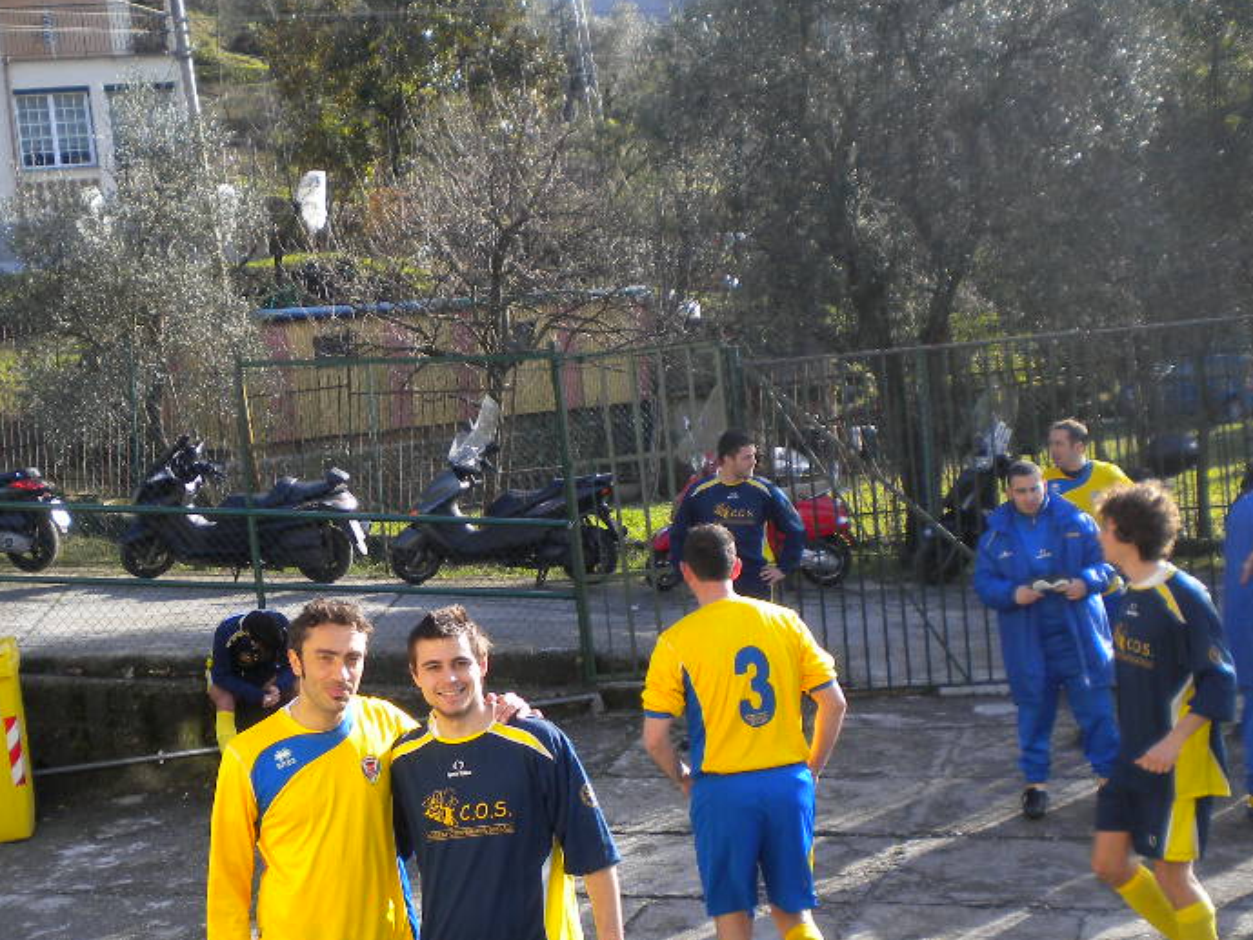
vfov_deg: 27.8
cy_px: 662
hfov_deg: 36.3
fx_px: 1883
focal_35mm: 52
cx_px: 393
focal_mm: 6.3
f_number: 4.6
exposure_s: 1/155
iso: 80
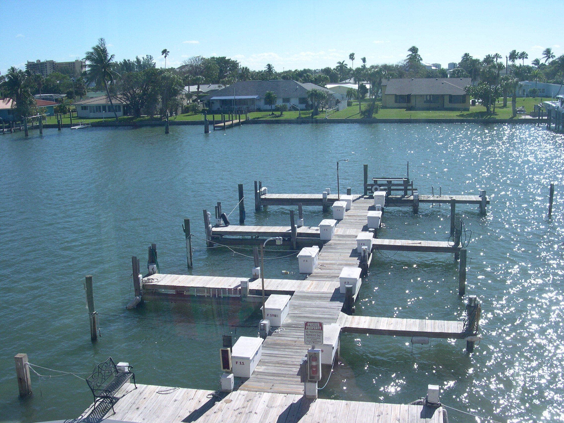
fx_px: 619
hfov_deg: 49.0
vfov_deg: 37.7
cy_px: 212
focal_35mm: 38
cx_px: 282
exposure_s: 1/253
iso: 100
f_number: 7.6
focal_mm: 8
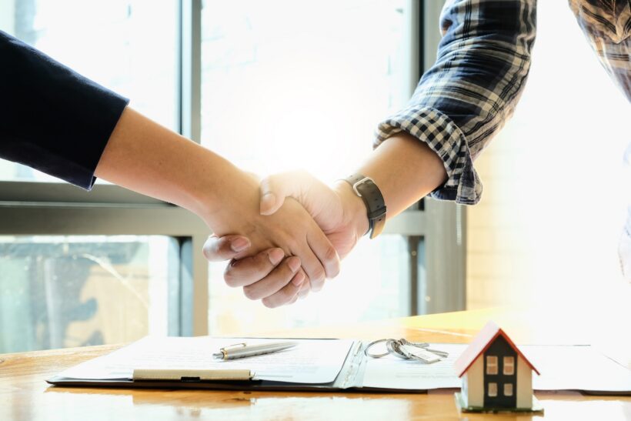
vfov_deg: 23.4
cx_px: 316
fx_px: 1017
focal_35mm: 58
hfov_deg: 34.5
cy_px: 210
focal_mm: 38.8
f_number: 6.4
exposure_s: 1/60
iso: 800
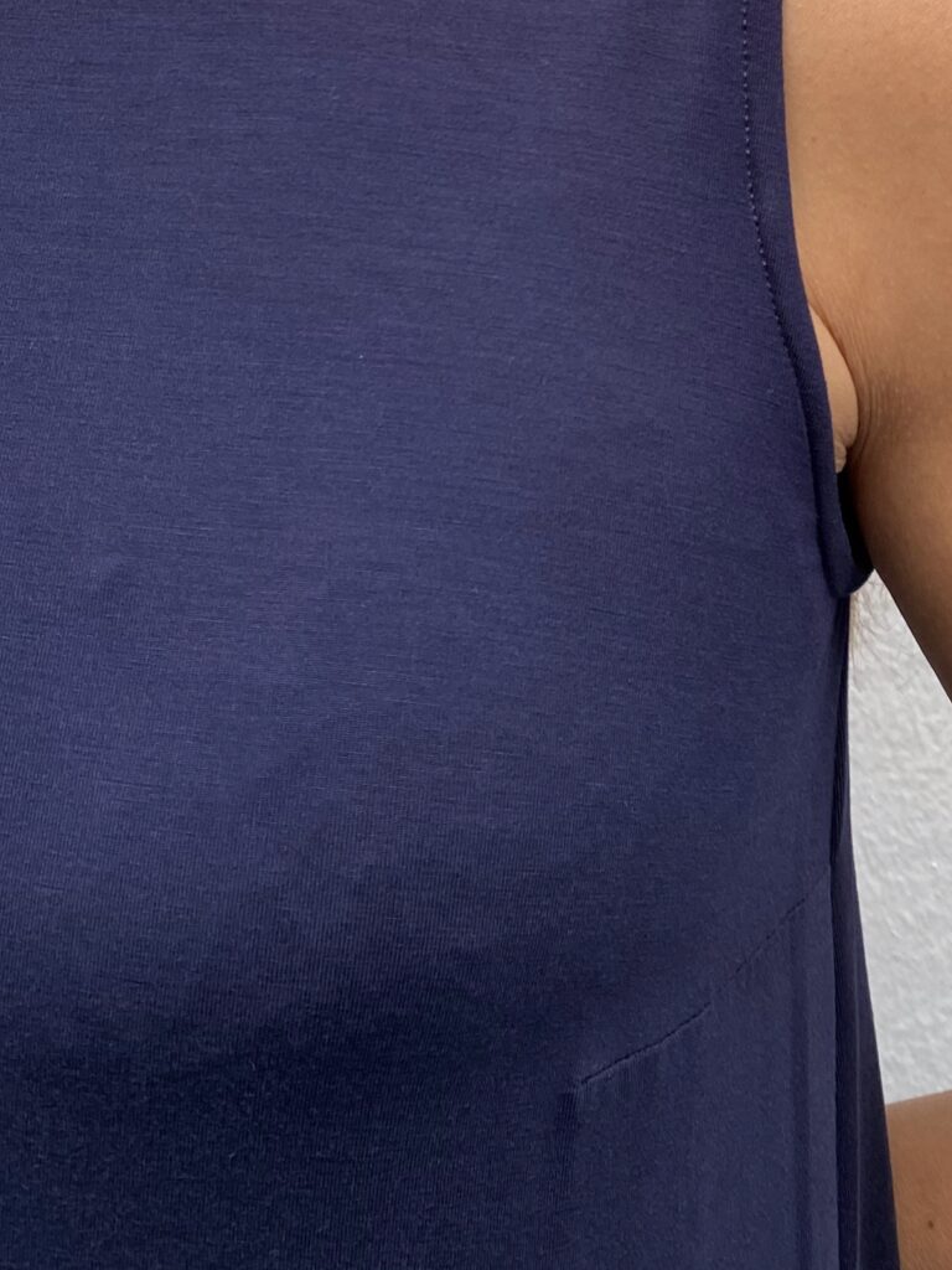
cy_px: -169
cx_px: 694
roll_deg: +1.1
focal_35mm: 65
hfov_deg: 22.4
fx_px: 2383
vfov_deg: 27.1
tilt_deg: -2.8
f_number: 1.8
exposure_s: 1/198
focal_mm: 4.25
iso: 32
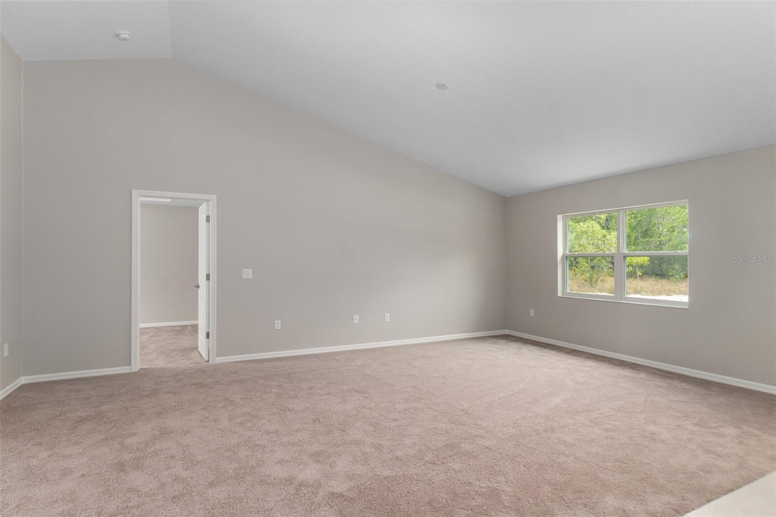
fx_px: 388
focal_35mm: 18
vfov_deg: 67.4
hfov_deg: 90.0
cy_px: 258
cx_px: 388
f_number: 8
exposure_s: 1/2.5
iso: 320
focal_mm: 12
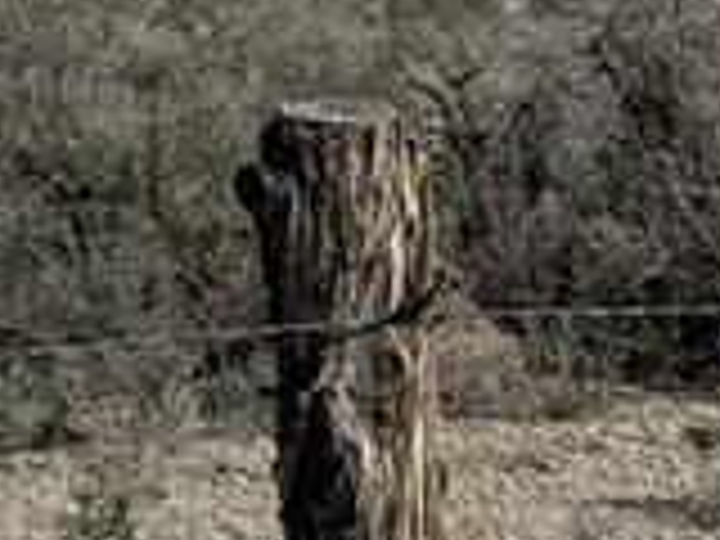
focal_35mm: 307
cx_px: -868
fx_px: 6385
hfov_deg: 6.2
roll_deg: +2.6
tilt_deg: +4.7
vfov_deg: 4.7
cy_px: -940
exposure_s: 1/8772
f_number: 1.78
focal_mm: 6.76
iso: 64
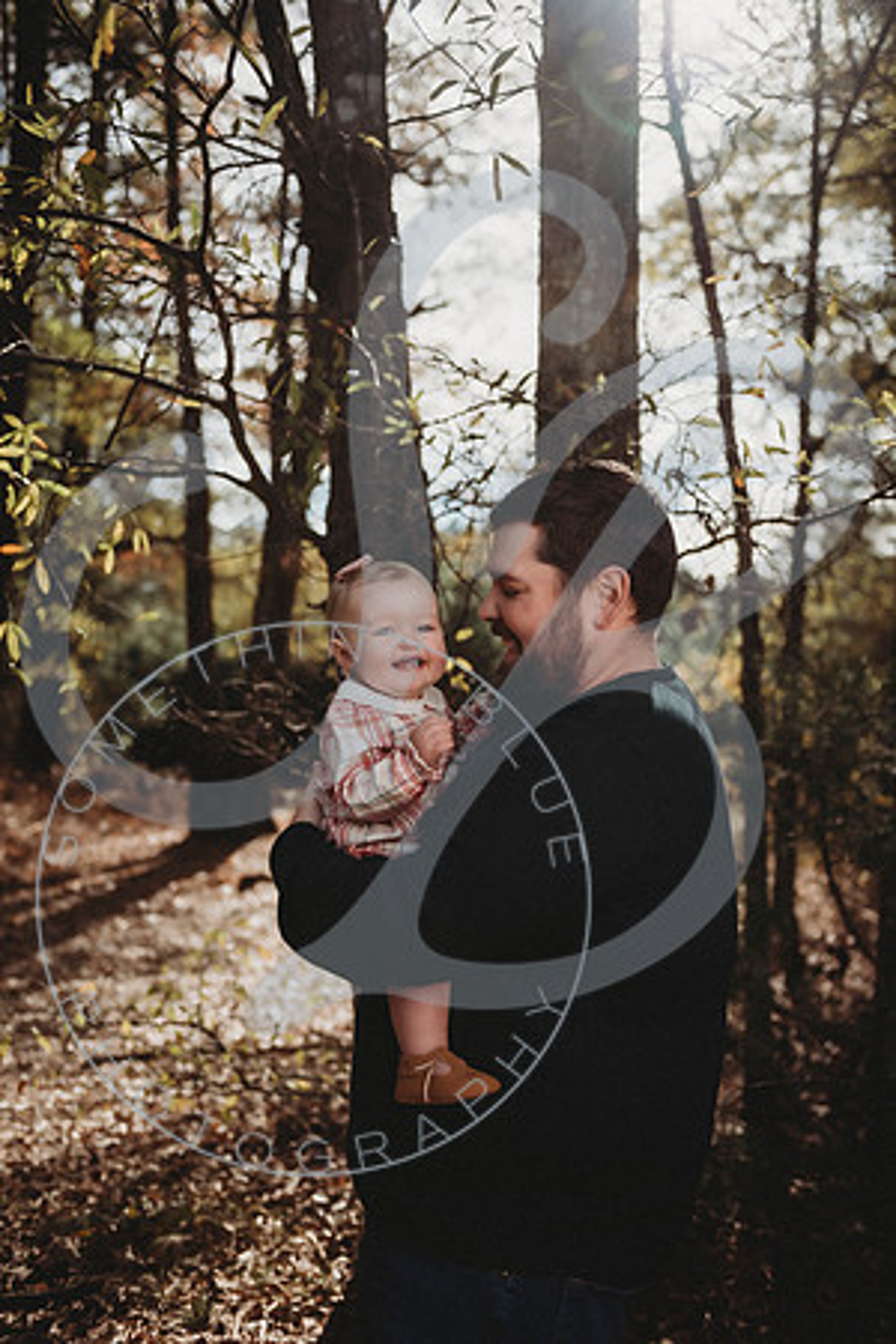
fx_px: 1419
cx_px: 448
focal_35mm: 38
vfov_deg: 50.7
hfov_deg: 35.1
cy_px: 672
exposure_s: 1/1250
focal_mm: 38
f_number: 2.8
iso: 100
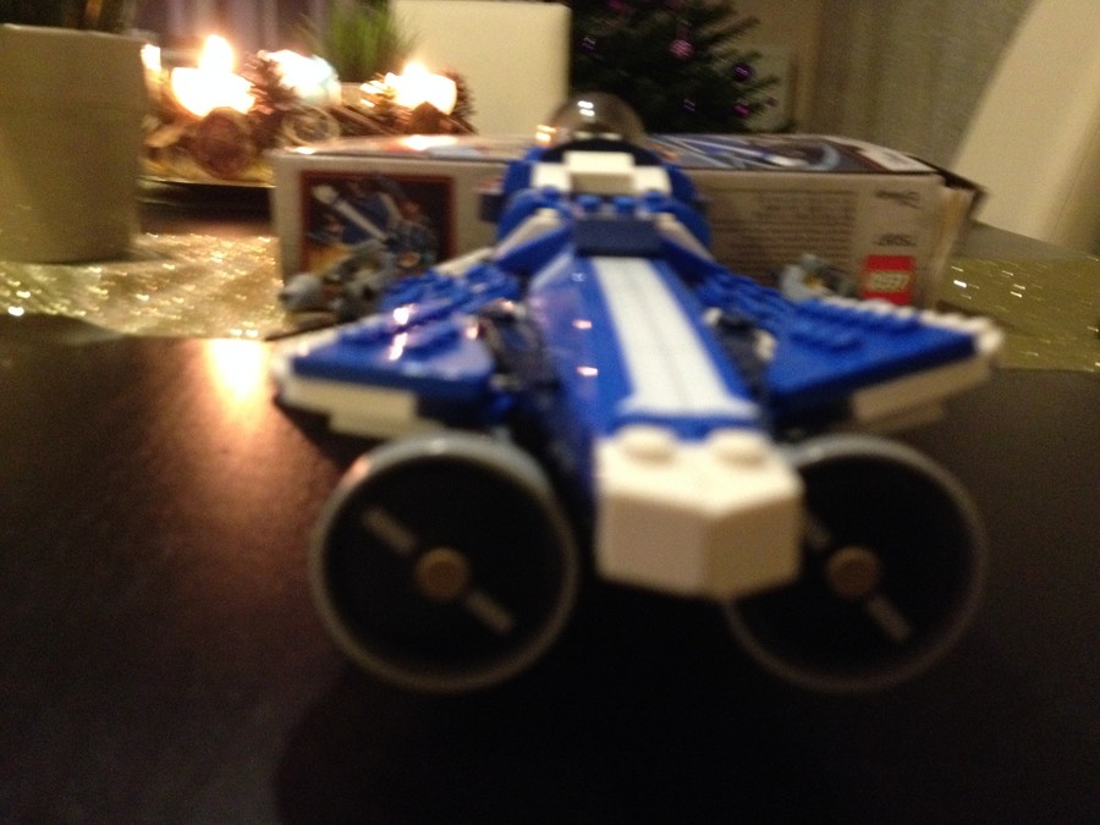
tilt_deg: -18.1
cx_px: 550
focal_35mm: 35
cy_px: 412
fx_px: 1112
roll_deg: -2.9
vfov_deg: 40.7
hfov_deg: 52.6
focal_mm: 4.28
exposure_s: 1/15
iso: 500
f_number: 2.4
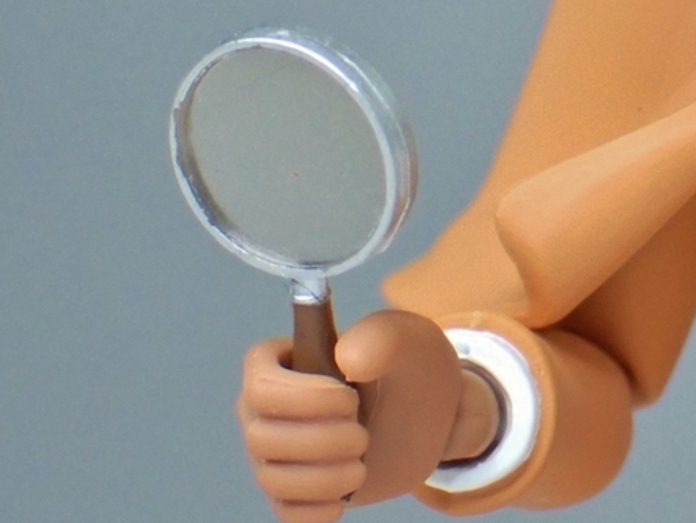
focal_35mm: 202
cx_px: 812
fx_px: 4063
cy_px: -52
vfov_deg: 7.3
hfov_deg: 9.7
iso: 1000
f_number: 4.1
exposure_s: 1/80
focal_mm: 13.65
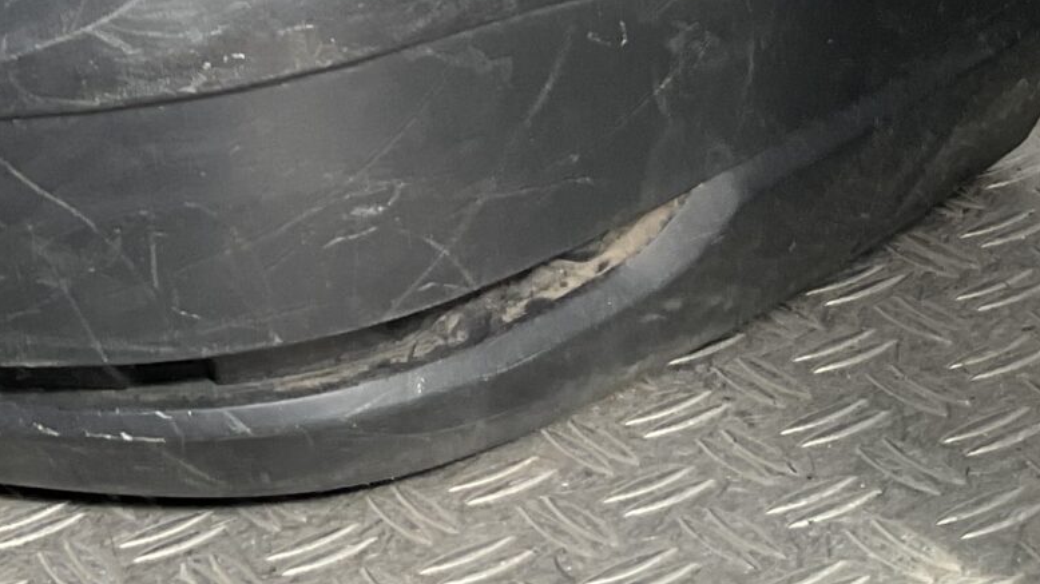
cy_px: -376
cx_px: -241
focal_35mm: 104
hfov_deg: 19.3
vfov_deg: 11.0
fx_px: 2867
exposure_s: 1/355
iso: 16
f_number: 1.8
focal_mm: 3
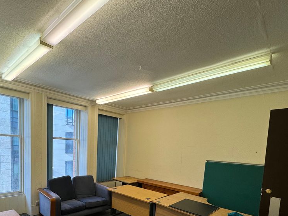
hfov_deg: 78.1
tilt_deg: -4.9
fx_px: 175
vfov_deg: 60.2
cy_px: 160
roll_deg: -0.5
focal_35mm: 21
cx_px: 115
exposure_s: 1/100
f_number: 2.2
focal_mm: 2.22
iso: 64
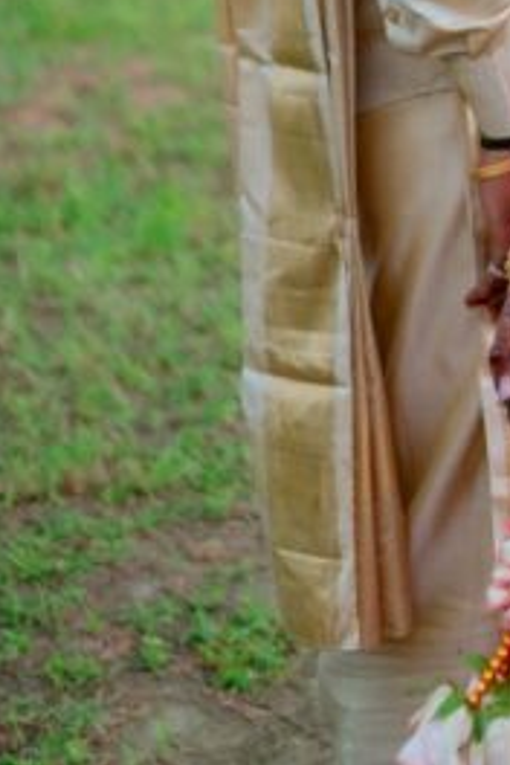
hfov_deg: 10.0
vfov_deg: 13.9
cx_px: 543
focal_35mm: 136
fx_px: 2890
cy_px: -481
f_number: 1.4
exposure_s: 1/4000
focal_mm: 35
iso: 100
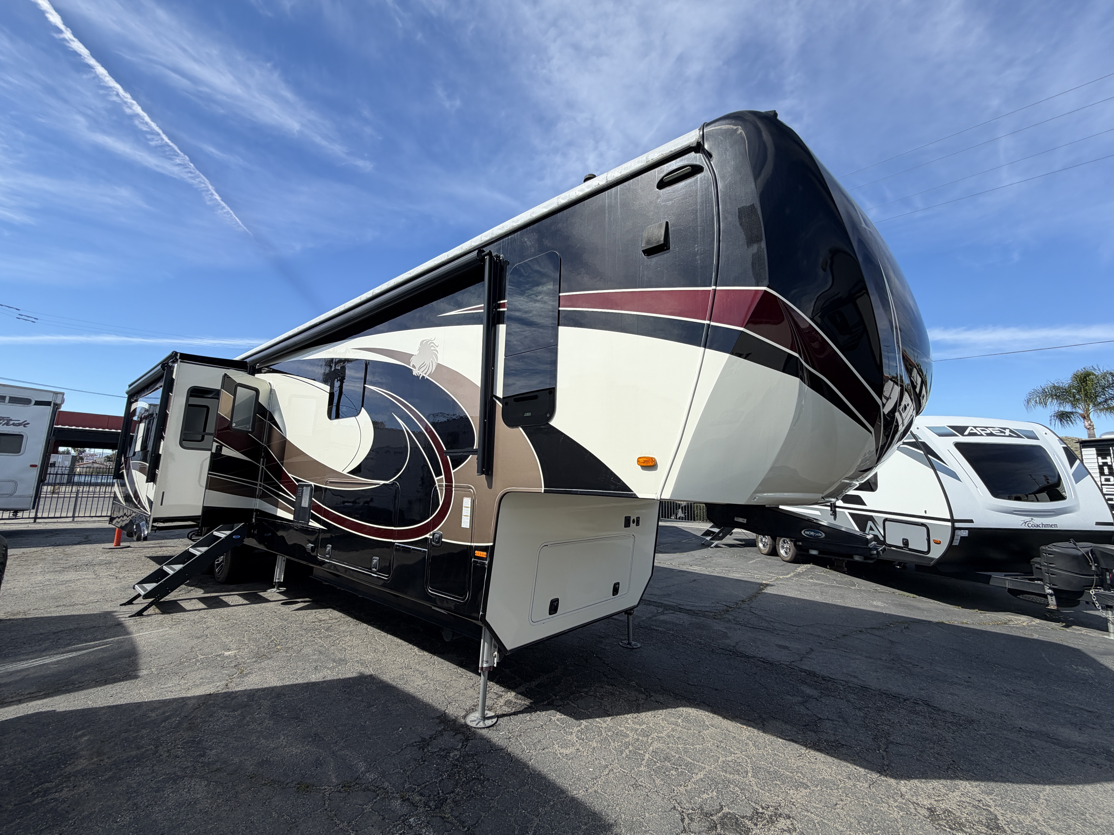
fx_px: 451
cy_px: 418
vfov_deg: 85.7
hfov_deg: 102.1
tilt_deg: +7.6
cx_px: 557
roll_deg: -1.9
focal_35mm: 14
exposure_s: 1/770
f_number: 2.2
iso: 32
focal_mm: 2.22
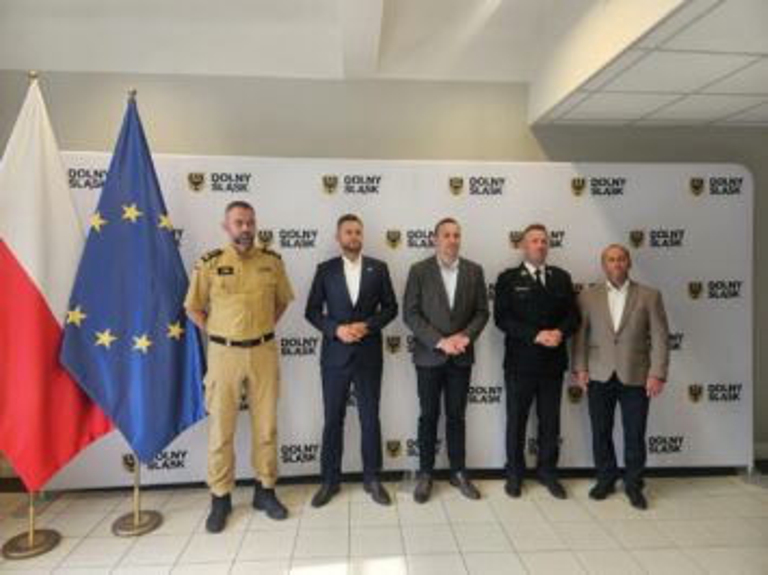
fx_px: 510
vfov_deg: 58.9
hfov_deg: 73.9
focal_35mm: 23
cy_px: 288
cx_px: 384
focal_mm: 5.4
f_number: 1.8
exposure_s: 1/100
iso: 64
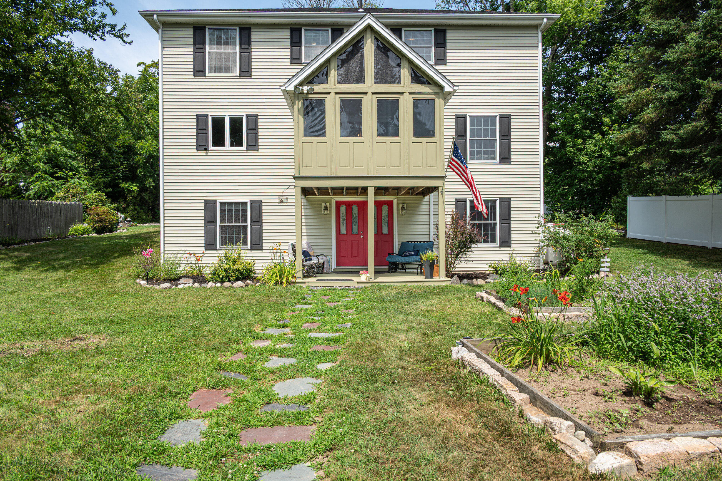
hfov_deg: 72.2
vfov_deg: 51.8
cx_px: 361
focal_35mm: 25
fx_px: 495
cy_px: 240
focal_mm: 24
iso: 125
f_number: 10
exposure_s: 1/200
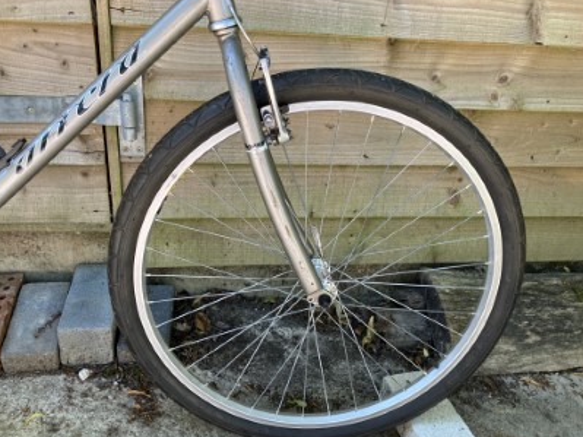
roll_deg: -3.9
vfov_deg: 46.8
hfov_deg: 59.9
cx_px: 277
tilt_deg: -26.7
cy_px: 221
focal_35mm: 30
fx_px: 505
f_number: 1.8
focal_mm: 3.99
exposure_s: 1/121
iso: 50
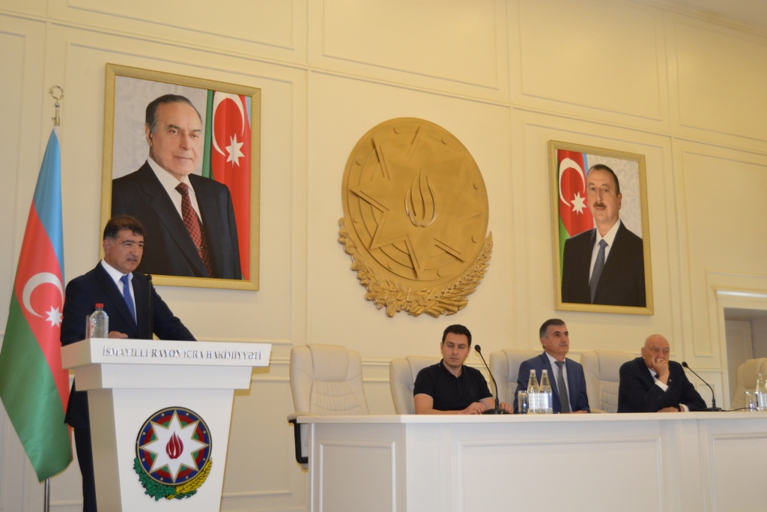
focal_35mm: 45
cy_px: 256
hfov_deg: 43.6
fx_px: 959
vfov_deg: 29.9
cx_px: 384
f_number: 4.2
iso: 900
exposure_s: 1/60
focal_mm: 30
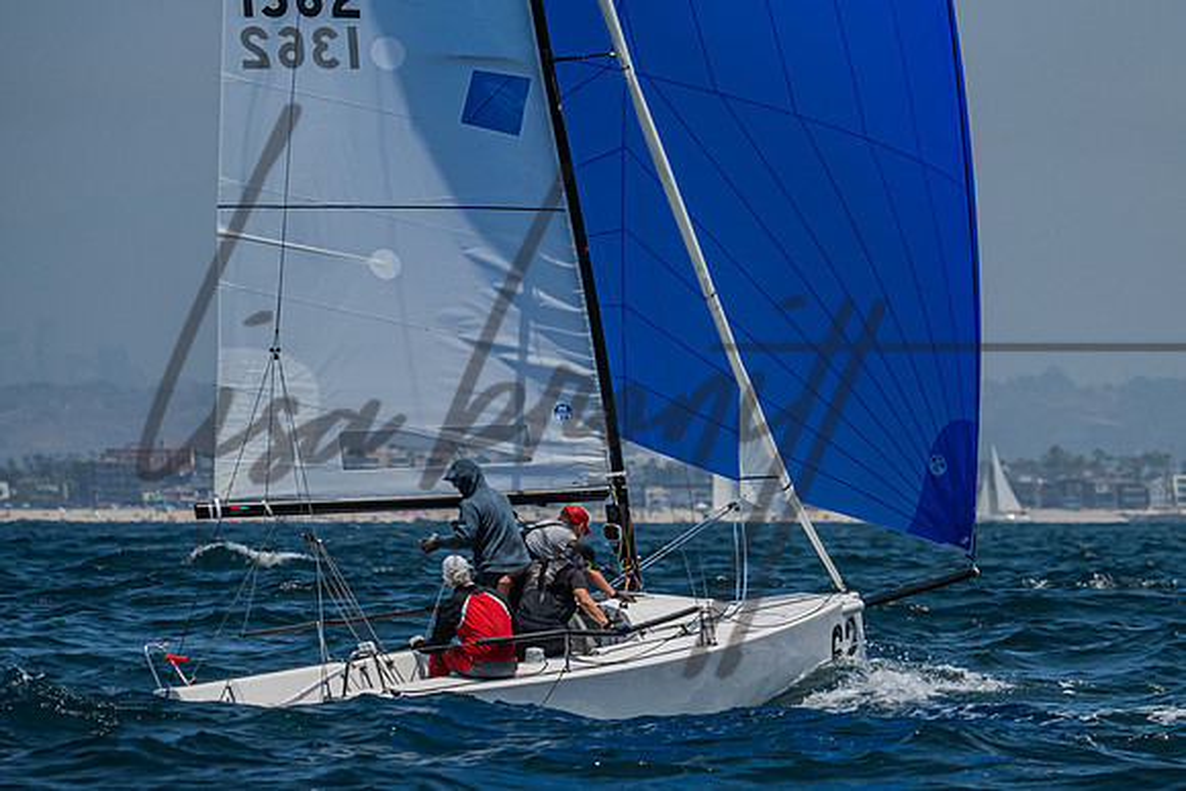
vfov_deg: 3.2
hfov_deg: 4.8
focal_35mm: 429
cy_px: 176
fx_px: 14119
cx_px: 1151
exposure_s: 1/2500
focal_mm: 220
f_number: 6.3
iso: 400
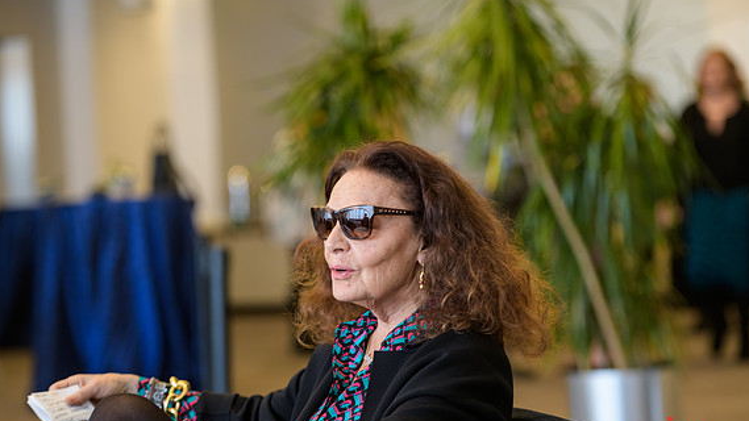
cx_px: 379
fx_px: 2463
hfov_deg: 17.3
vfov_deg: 9.8
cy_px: 231
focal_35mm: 124
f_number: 3.2
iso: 800
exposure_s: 1/200
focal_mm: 116
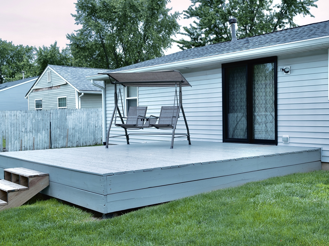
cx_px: 249
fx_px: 409
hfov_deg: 42.4
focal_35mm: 43
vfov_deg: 33.6
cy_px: 129
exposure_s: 1/60
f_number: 8
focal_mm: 24
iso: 100
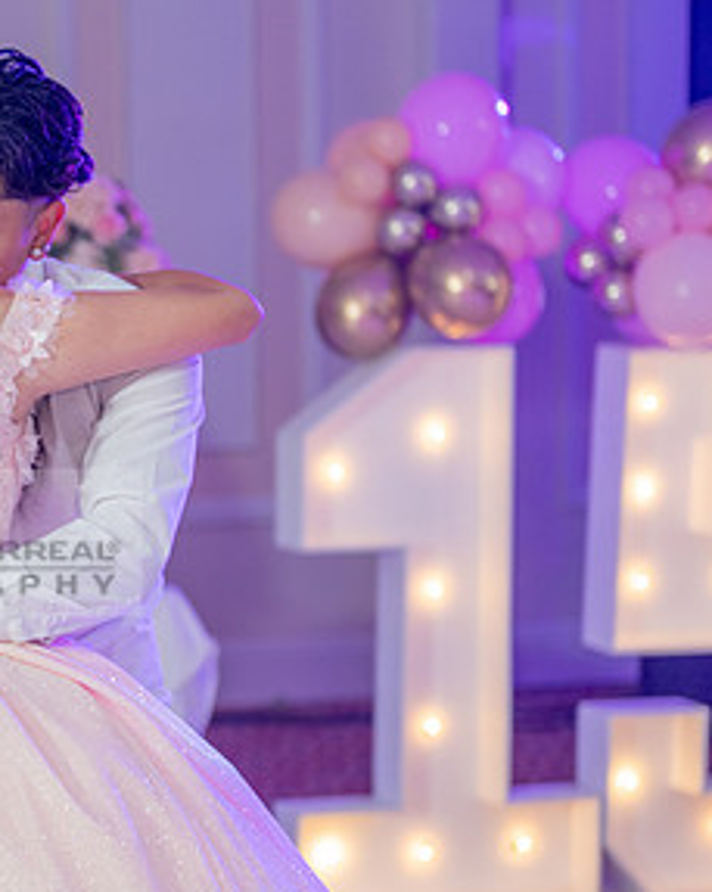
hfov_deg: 11.4
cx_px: -121
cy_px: 542
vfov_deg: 14.5
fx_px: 3509
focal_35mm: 133
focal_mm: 70
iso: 400
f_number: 2.8
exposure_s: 1/100
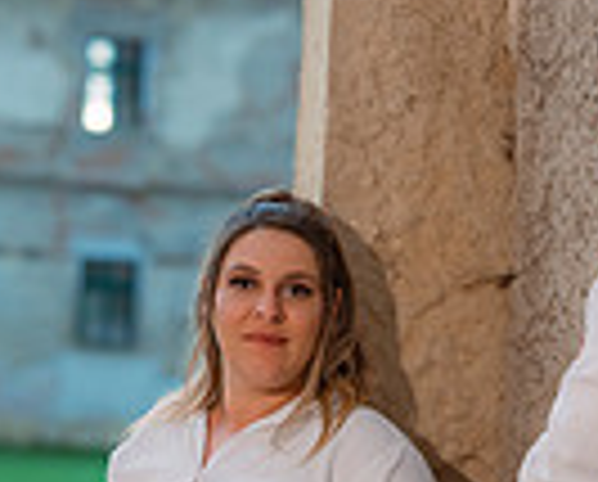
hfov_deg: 7.2
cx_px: 470
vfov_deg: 5.7
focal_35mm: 269
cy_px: 833
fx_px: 4771
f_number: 3.2
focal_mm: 85
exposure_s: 1/200
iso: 1600
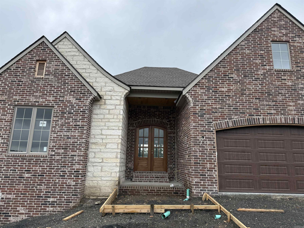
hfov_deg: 71.6
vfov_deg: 56.8
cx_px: 152
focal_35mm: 24
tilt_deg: +12.6
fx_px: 211
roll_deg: -1.9
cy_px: 114
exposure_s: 1/2445
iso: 80
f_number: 1.78
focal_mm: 6.76
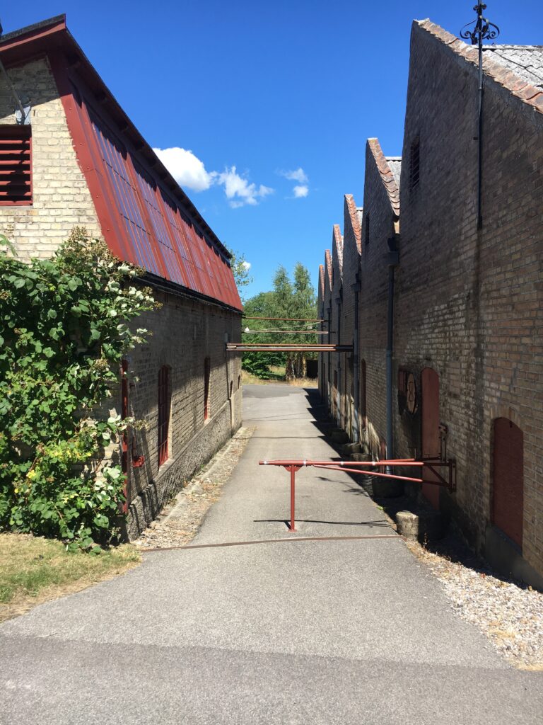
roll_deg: -0.5
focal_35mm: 29
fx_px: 607
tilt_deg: -2.5
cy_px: 362
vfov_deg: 61.7
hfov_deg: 48.2
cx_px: 272
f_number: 2.2
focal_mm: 4.15
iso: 25
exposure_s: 1/938
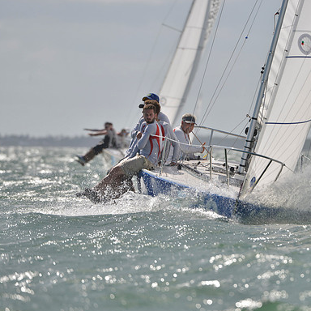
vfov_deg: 3.4
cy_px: 156
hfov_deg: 3.4
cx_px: 229
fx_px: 5214
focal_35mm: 513
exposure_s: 1/2500
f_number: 6.3
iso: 280
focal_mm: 400
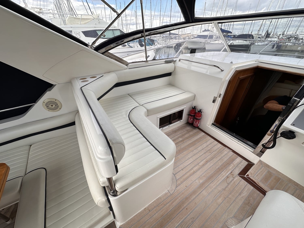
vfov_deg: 85.7
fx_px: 123
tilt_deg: -31.8
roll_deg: -0.1
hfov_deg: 102.1
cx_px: 152
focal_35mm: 14
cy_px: 114
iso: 40
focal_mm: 2.22
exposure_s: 1/374
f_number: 2.2
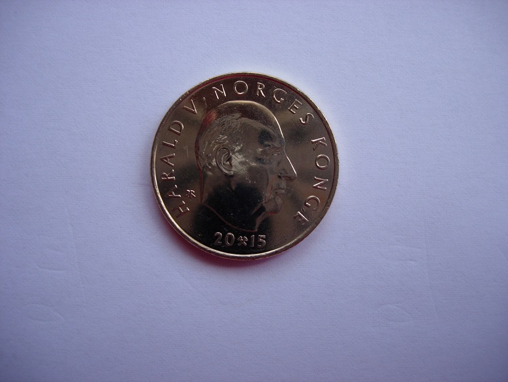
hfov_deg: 49.0
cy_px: 191
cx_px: 254
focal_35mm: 38
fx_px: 558
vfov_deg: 37.7
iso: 64
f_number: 2.8
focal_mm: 7.8
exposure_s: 1/58.6
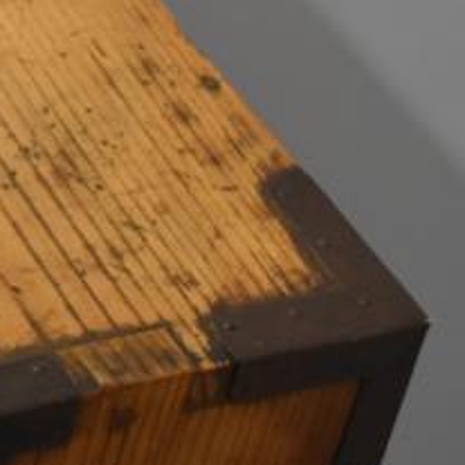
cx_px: -492
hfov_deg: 9.1
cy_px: -91
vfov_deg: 9.6
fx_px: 2739
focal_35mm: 180
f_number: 4
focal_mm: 27
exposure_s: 1/60
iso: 800
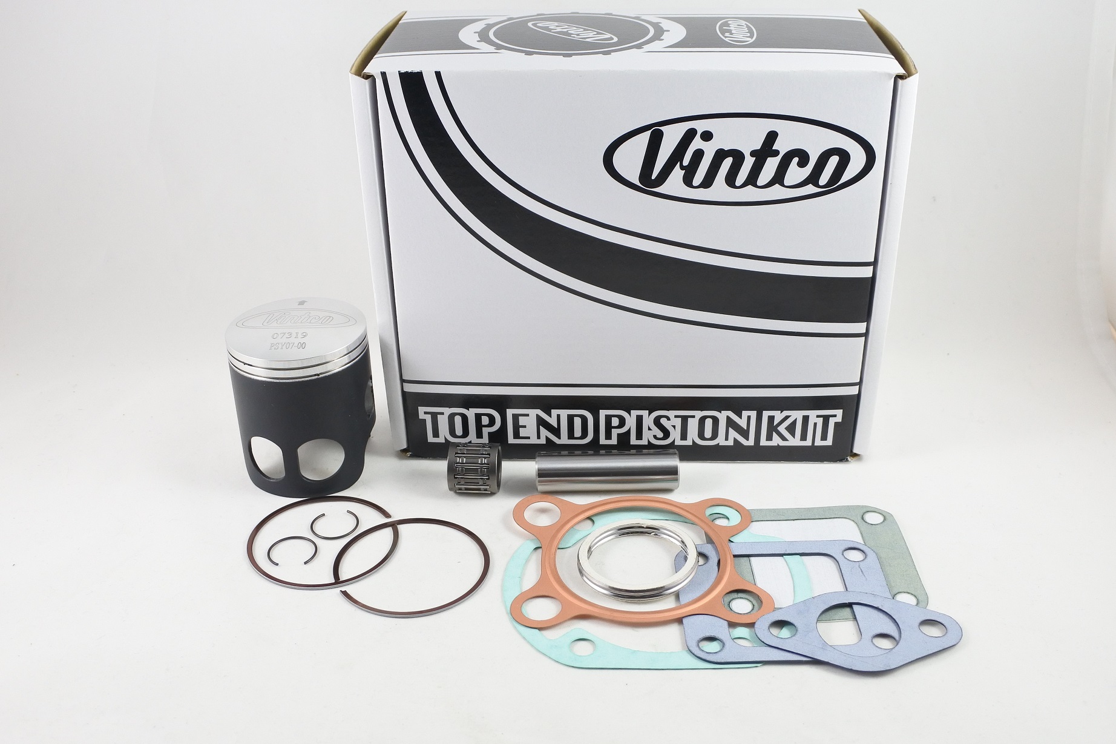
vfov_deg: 46.4
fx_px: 868
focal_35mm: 28
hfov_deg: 65.5
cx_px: 558
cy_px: 372
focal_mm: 10.4
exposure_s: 1/125
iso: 450
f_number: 3.5
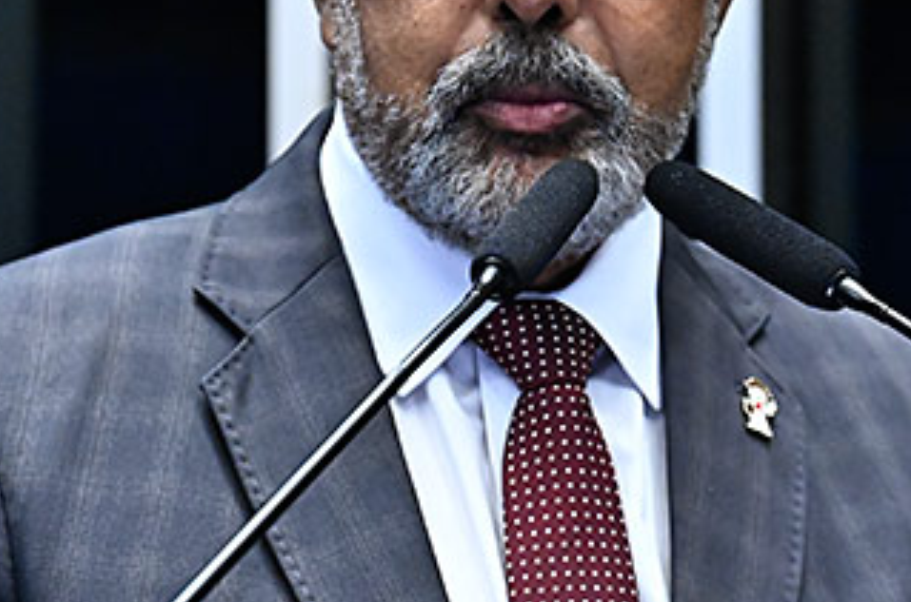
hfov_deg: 6.4
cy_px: 411
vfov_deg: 4.2
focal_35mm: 324
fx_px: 8179
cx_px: 545
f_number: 4.5
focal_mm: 120
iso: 6400
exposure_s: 1/125
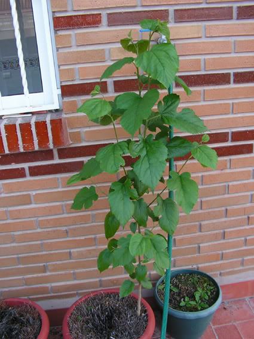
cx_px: 127
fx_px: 352
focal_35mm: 36
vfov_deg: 51.4
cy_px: 170
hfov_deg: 39.6
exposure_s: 1/60
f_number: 3.2
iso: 64
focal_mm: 6
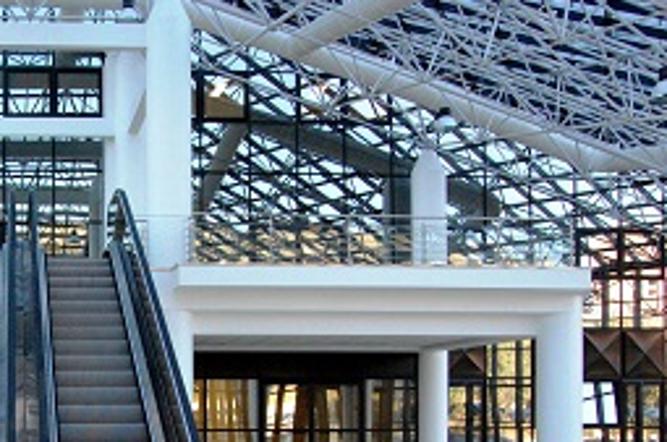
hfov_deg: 35.1
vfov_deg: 24.5
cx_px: 47
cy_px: 418
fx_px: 980
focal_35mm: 53
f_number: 8
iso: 1600
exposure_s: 1/125
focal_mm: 18
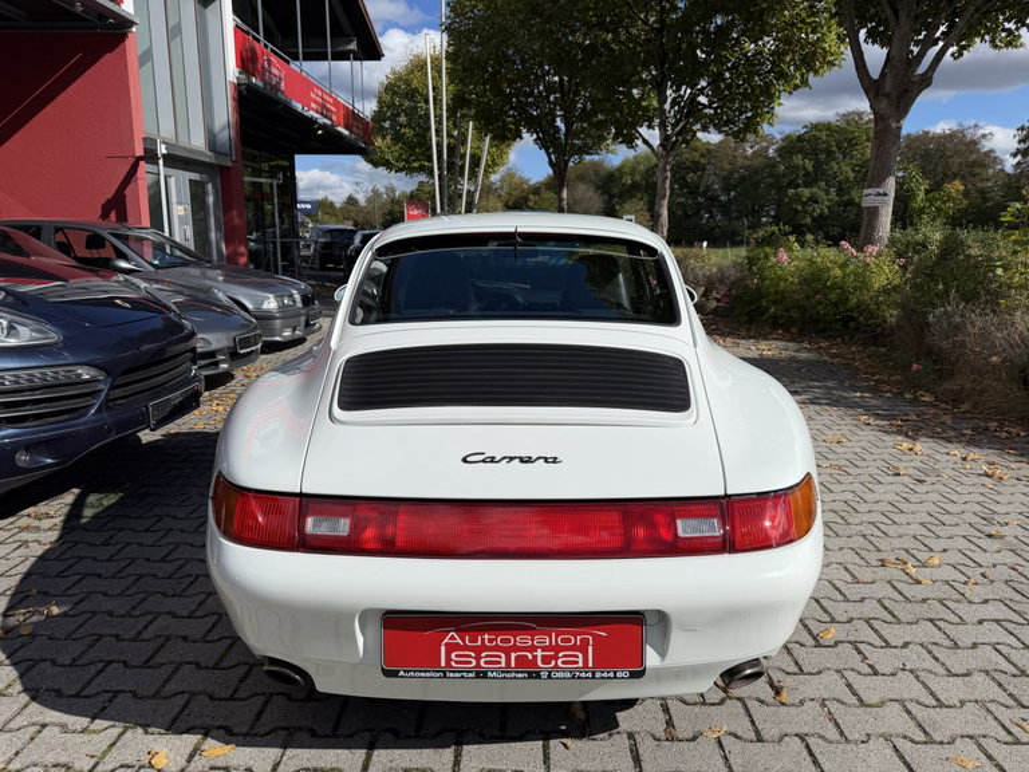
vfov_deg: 56.8
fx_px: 713
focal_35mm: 24
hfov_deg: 71.6
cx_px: 514
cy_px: 386
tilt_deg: -11.9
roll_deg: +0.4
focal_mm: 6.76
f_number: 1.78
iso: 80
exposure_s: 1/10309
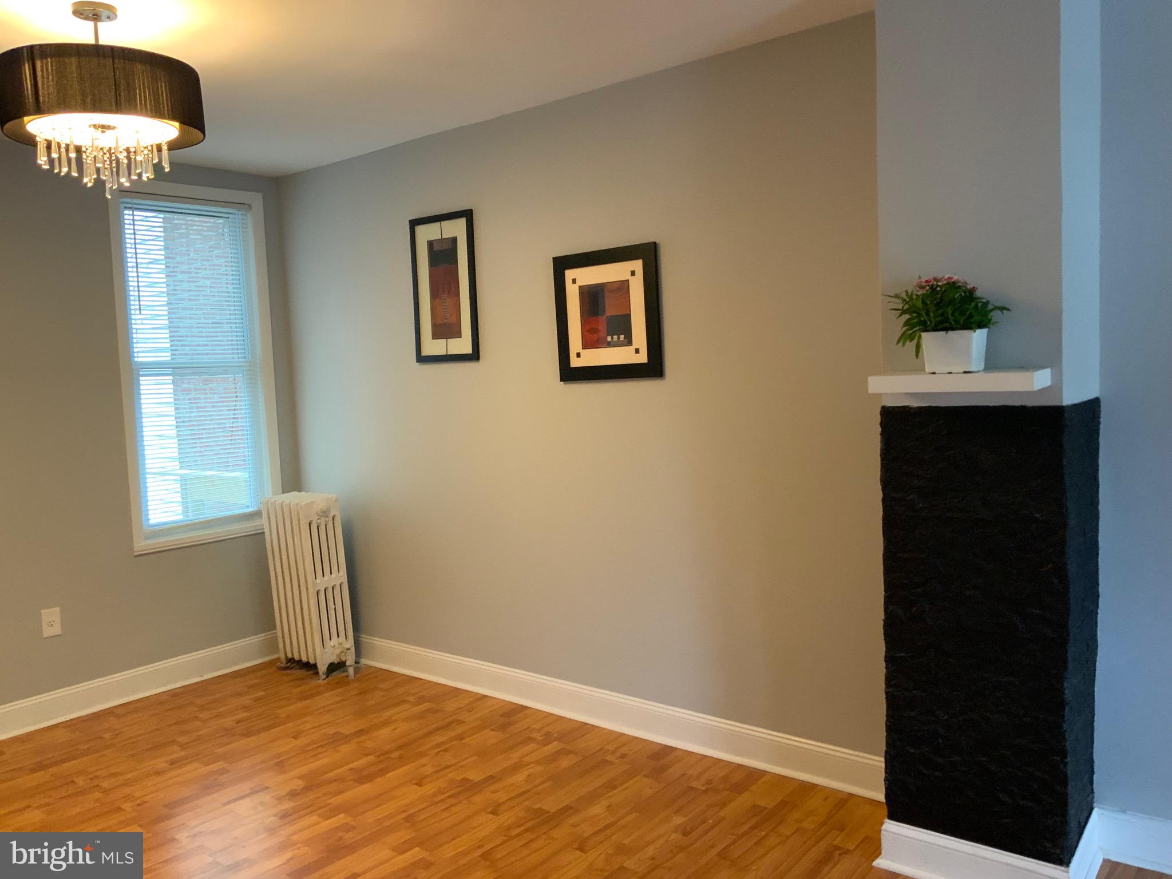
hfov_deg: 61.7
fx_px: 982
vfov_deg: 48.2
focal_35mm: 29
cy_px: 440
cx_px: 586
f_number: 1.8
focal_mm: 3
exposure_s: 1/60
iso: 200
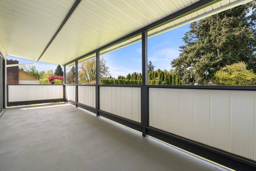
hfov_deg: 100.4
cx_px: 128
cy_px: 86
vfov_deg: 77.3
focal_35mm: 15
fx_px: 107
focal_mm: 10
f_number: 8
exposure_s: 1/250
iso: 250
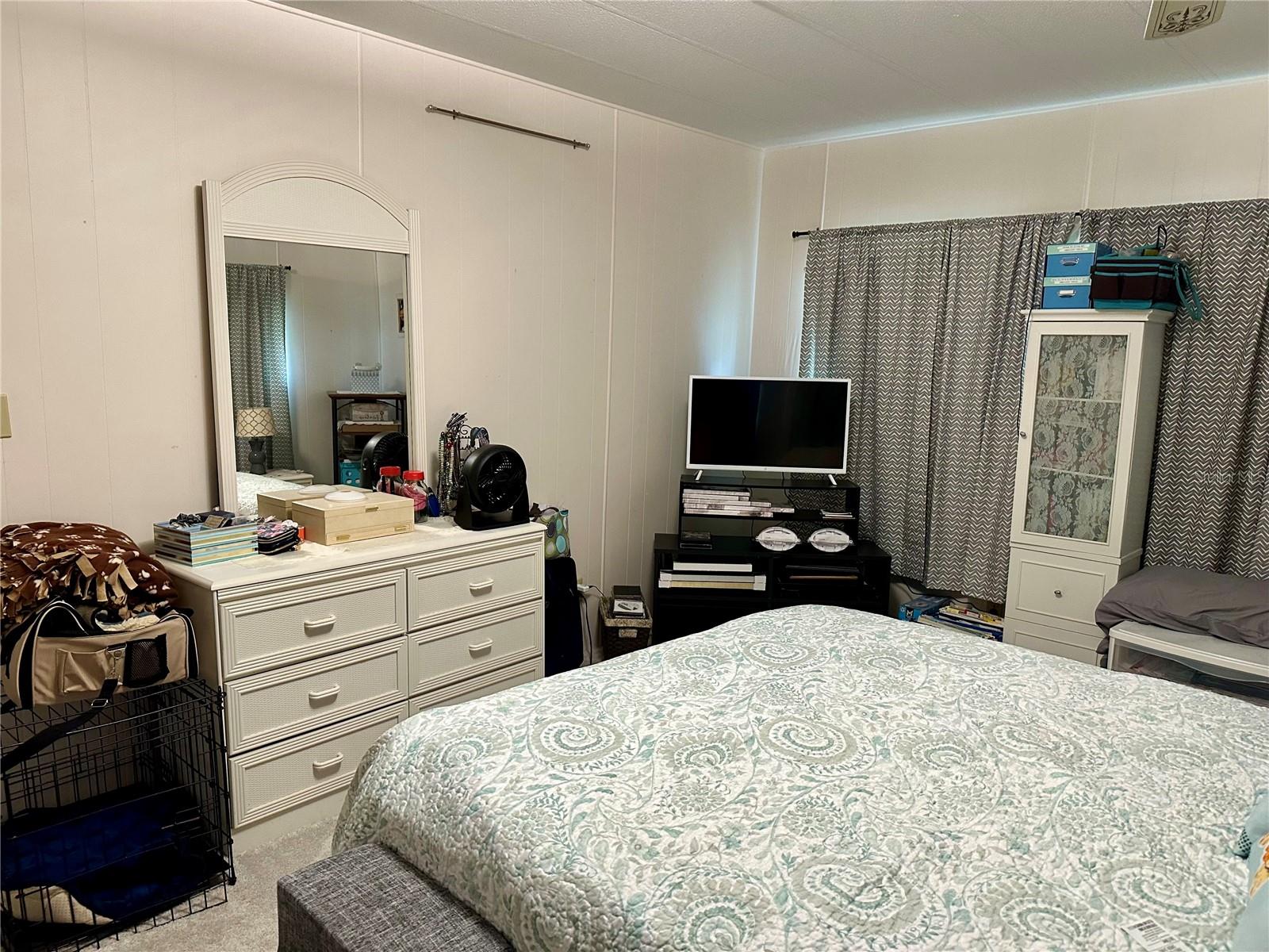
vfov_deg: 56.8
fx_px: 880
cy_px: 476
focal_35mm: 24
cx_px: 634
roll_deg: -1.8
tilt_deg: -8.7
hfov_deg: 71.6
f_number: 1.78
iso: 400
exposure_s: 1/60
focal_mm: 6.86
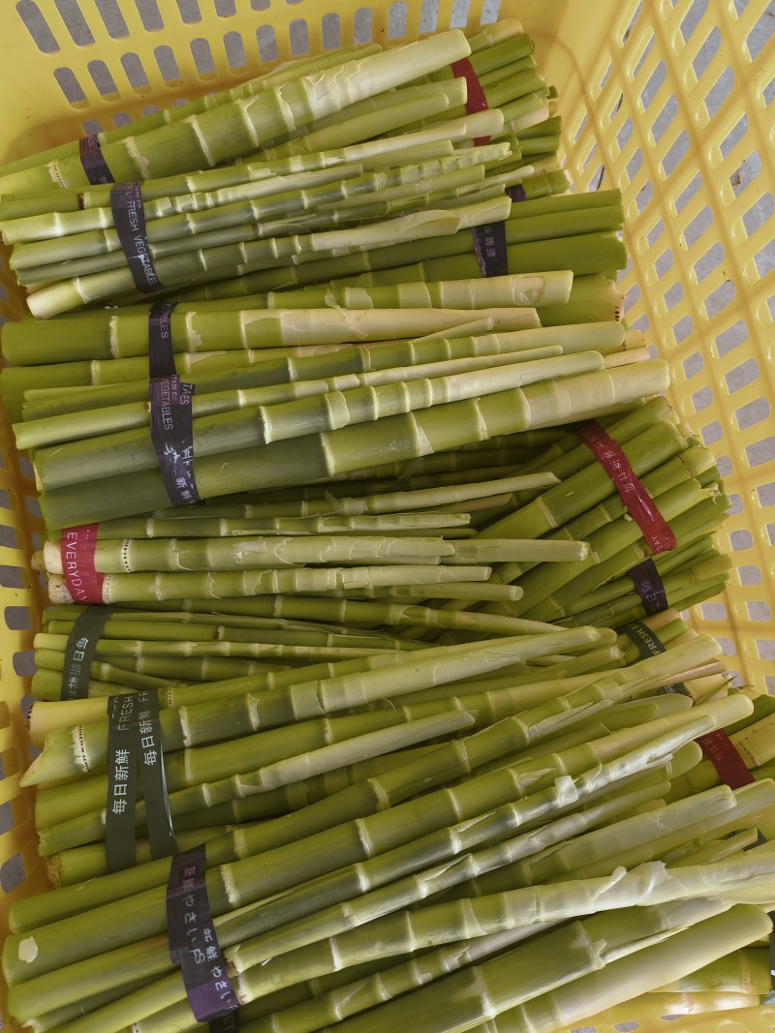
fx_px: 776
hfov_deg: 53.1
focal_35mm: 26
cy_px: 516
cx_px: 388
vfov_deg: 67.3
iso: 80
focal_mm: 4.84
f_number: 1.8
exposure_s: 1/100
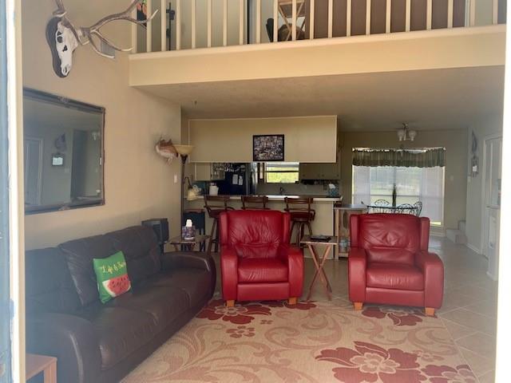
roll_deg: +0.3
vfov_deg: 53.1
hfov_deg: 67.3
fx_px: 384
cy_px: 192
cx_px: 256
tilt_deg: -0.1
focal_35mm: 26
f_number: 1.8
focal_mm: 4.25
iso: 25
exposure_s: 1/224
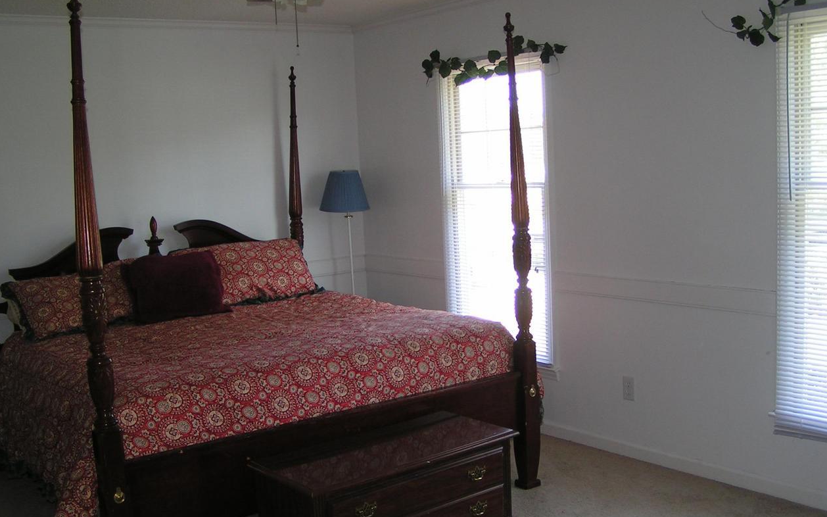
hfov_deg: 48.2
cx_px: 408
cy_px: 288
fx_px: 924
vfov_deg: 31.2
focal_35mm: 41
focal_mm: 5.8
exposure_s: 1/40
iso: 50
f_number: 2.8
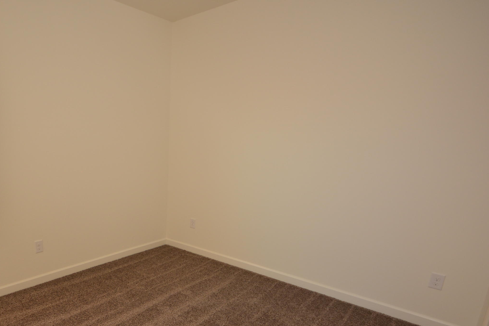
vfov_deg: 55.7
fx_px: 299
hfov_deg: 74.6
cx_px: 142
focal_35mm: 22
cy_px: 224
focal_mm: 10
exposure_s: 1/60
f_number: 4
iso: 400
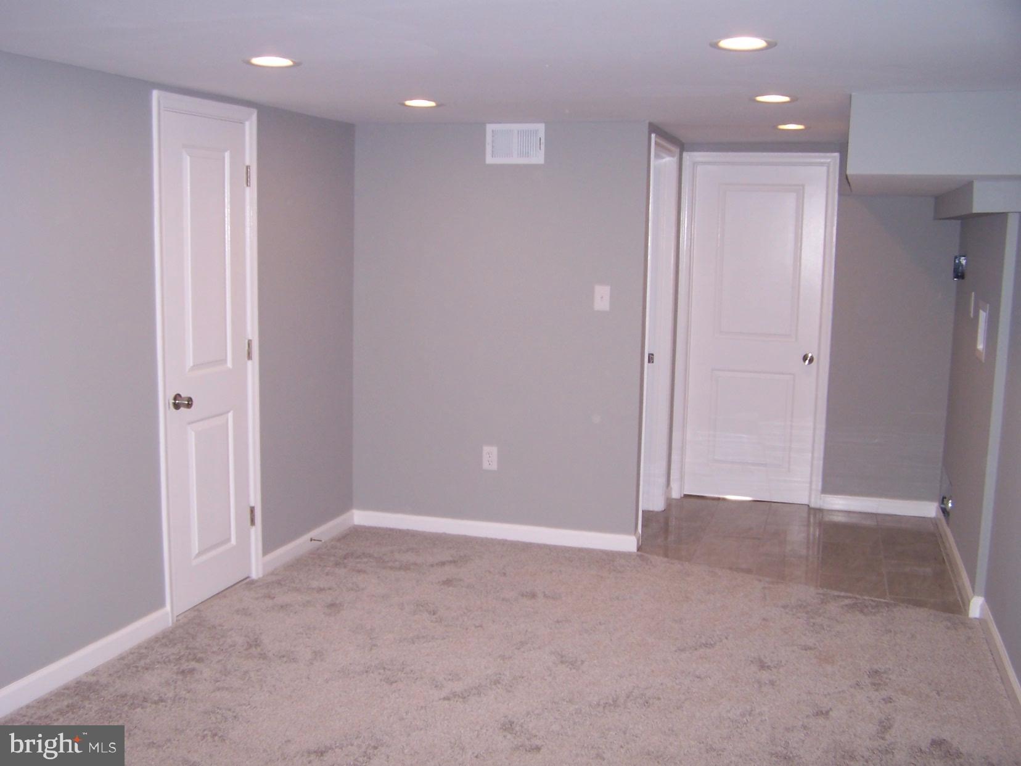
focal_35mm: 38
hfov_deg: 49.0
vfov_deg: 37.7
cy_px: 383
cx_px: 510
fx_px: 1121
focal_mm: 6.3
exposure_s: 1/60
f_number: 2.8
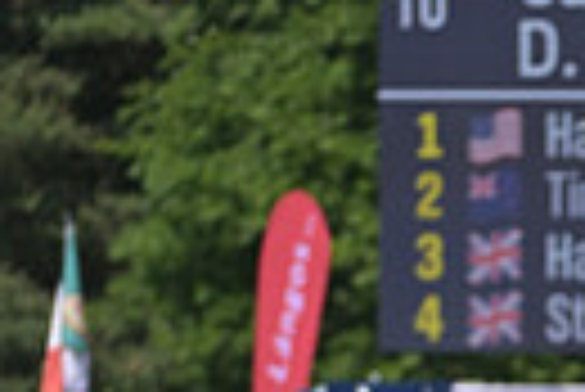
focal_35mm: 1069
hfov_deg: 1.9
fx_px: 17390
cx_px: 1292
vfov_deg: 1.3
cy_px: 552
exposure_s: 1/1250
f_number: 5
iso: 250
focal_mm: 240
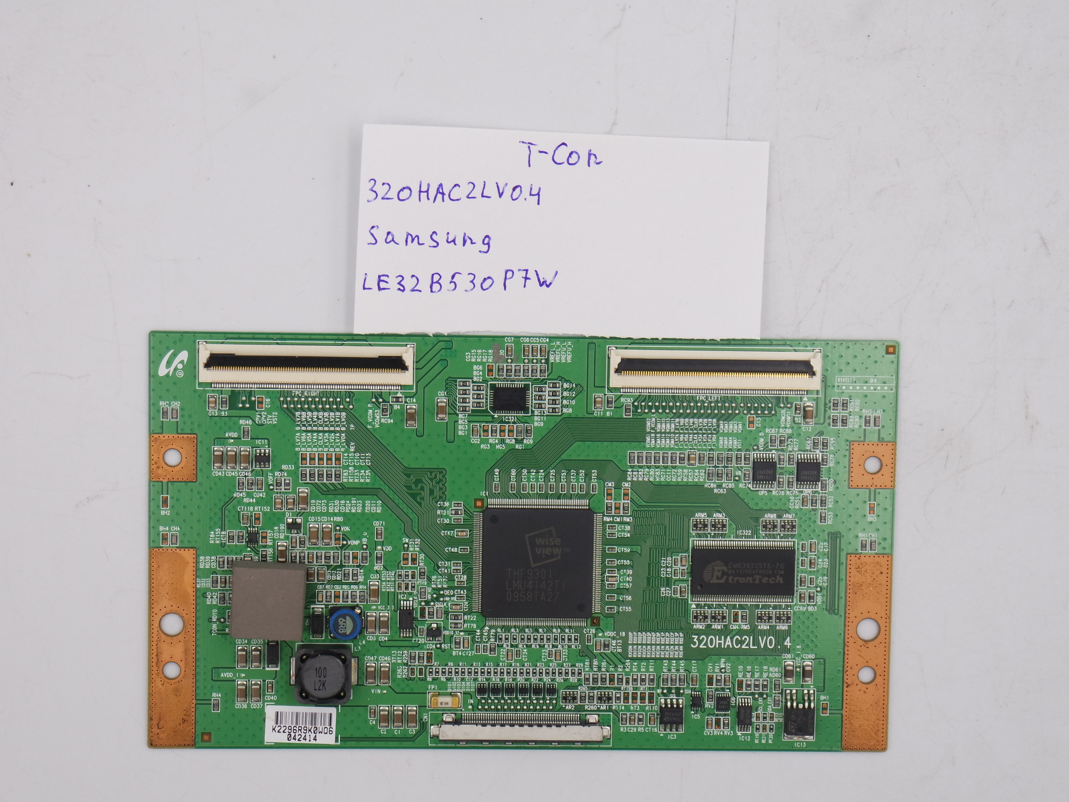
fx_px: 2409
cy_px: 401
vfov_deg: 18.9
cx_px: 540
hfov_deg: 25.0
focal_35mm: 78
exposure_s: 1/125
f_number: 5.6
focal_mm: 27
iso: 200
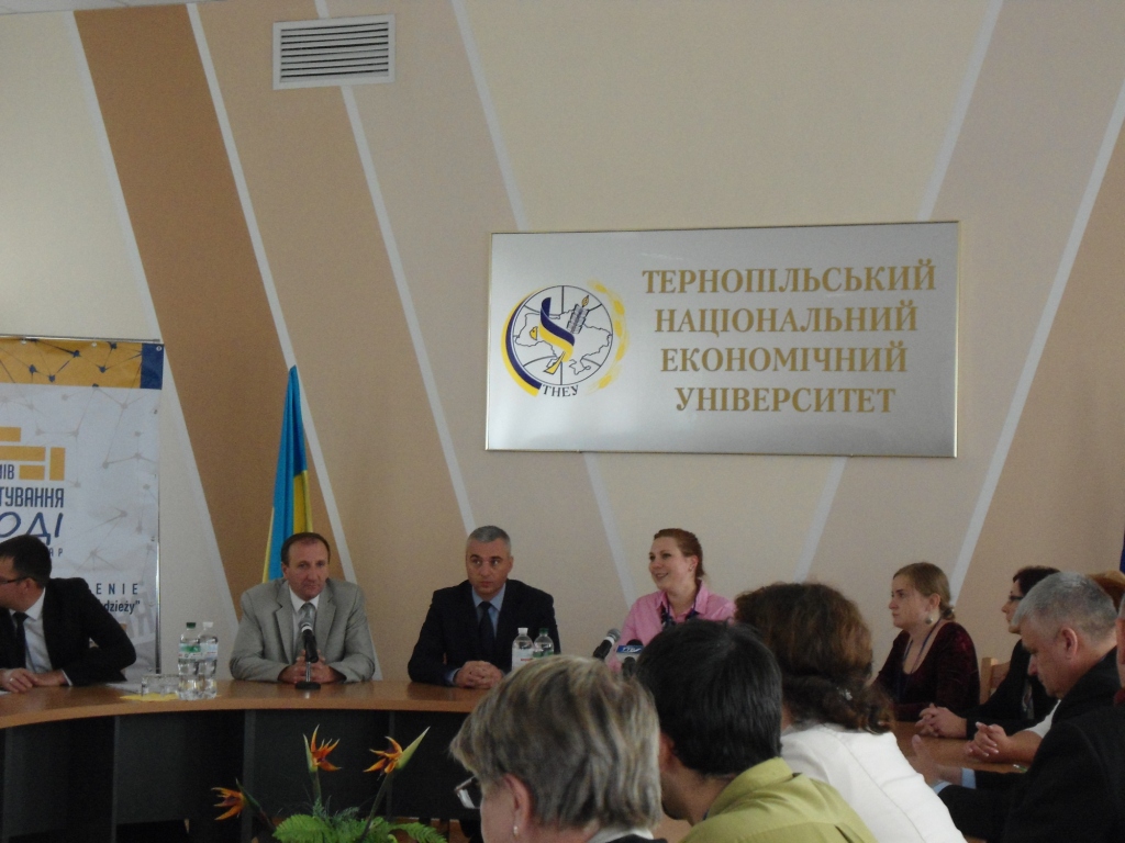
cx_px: 562
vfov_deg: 19.9
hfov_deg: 26.3
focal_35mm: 74
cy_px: 422
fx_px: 2405
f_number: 4.7
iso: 400
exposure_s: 1/60
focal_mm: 13.2
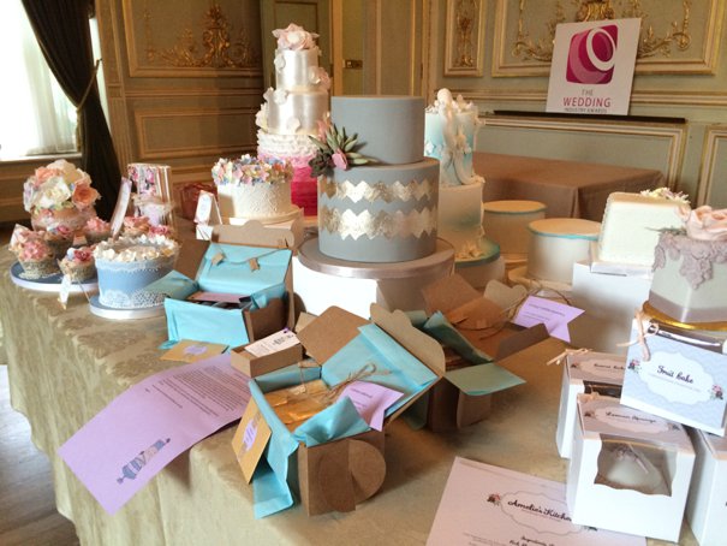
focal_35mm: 29
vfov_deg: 48.2
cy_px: 273
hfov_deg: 61.6
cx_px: 364
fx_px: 609
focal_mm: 4.15
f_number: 2.2
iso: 250
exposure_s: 1/33
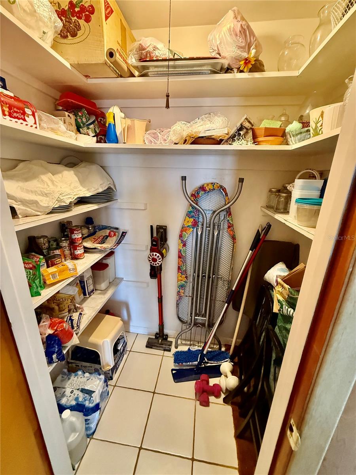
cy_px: 238
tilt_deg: -15.5
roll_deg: -2.0
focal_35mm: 14
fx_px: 192
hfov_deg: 85.7
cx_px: 178
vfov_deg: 102.1
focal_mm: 2.22
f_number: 2.2
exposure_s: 1/60
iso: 640
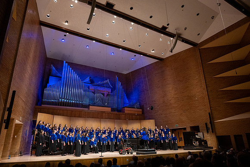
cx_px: 125
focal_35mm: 24
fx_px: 167
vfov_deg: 53.2
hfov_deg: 73.7
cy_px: 84
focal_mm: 24
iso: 2500
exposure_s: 1/200
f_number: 4
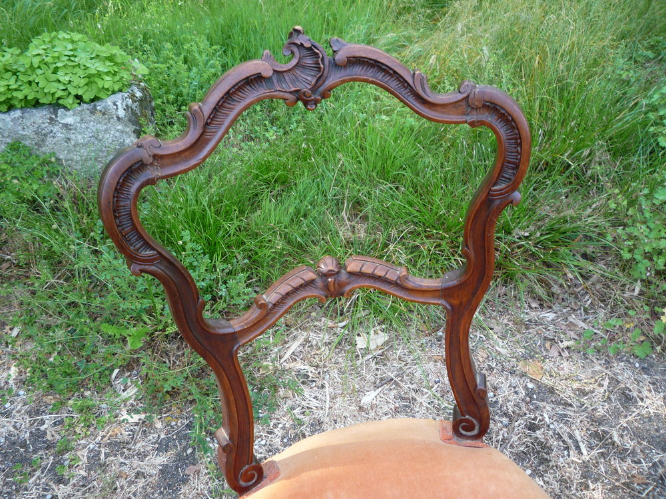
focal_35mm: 30
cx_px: 333
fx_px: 577
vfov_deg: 46.8
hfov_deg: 60.0
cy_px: 250
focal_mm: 5.2
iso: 100
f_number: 3.3
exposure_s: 1/50
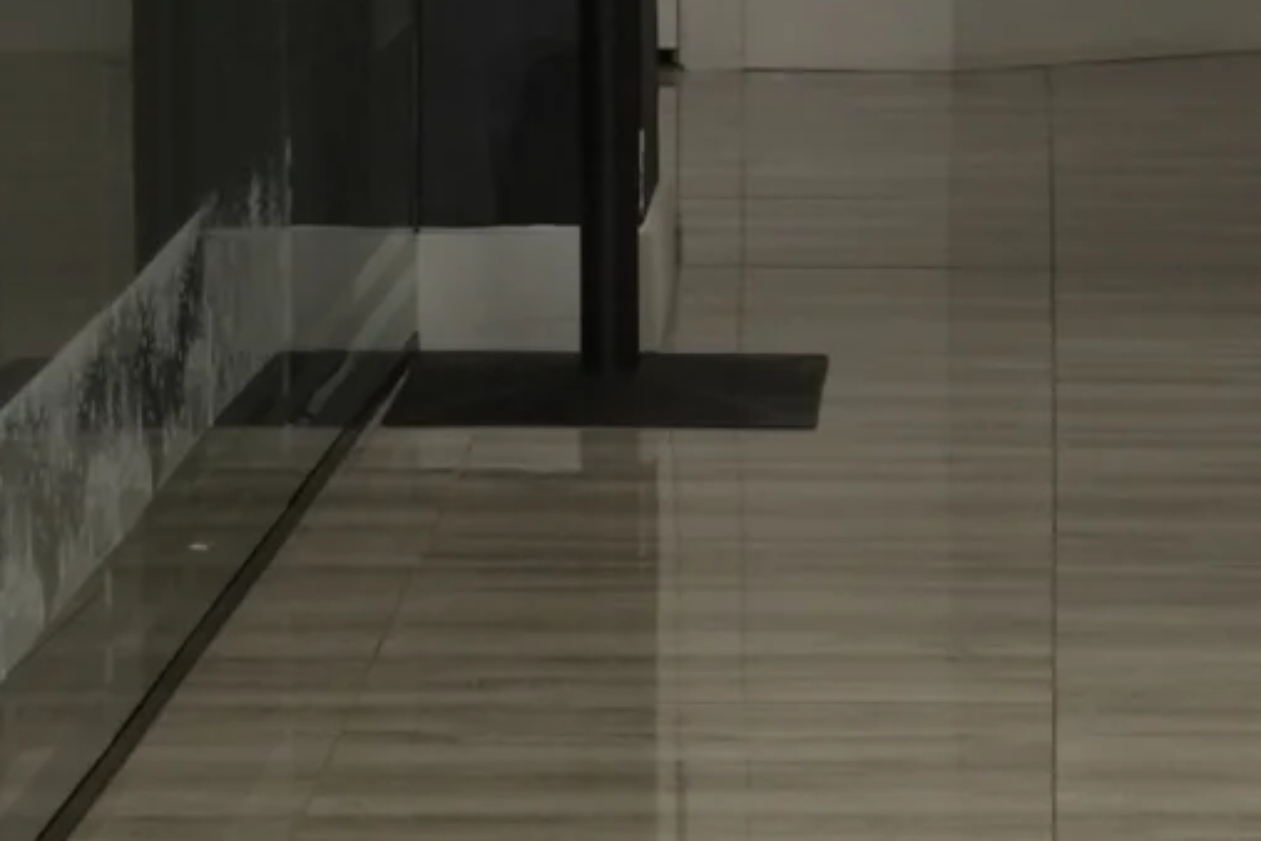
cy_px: -836
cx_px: 982
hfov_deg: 11.0
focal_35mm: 187
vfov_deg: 7.1
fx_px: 6550
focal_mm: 37
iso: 800
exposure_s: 1/400
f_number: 3.5
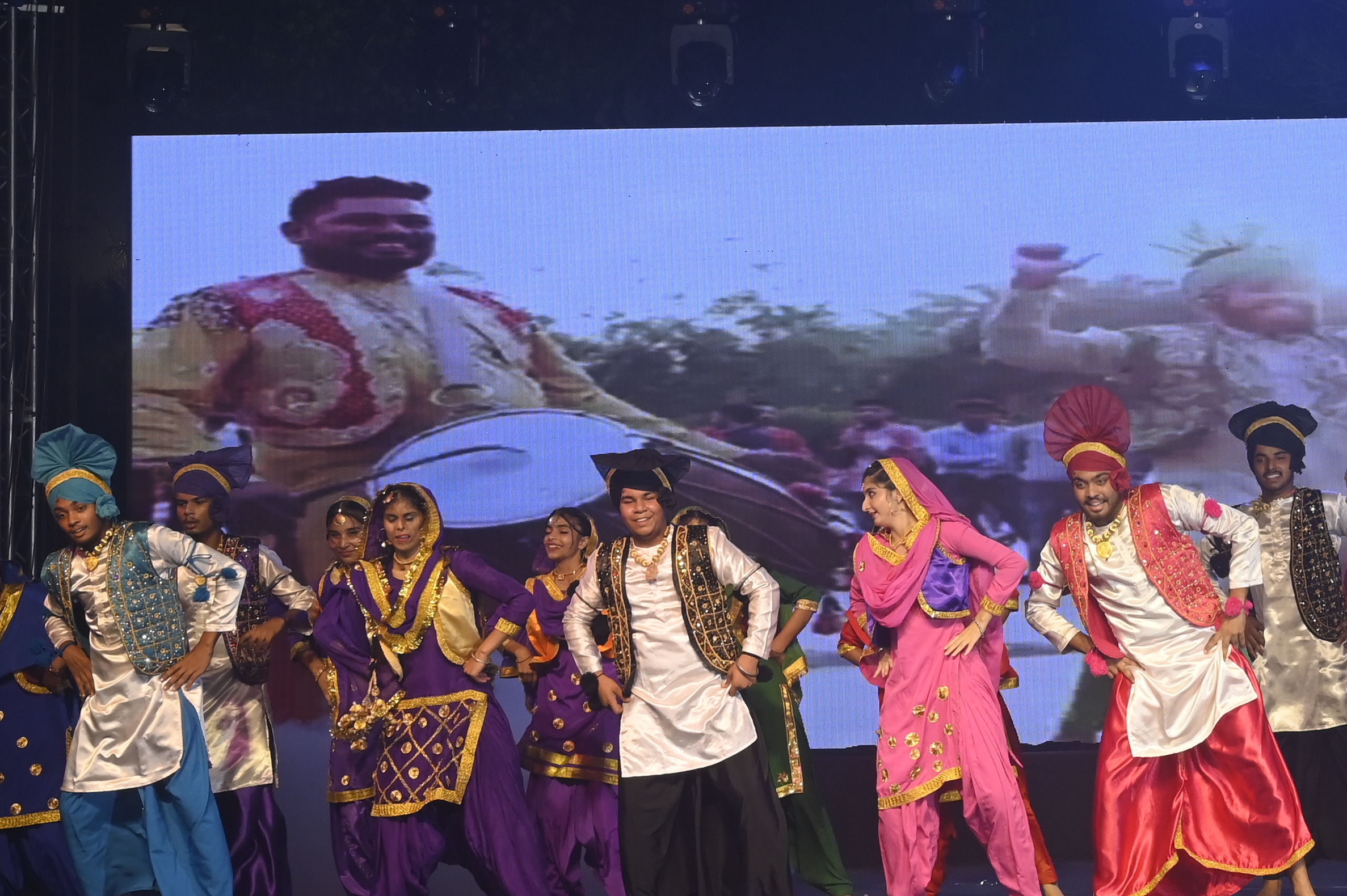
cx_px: 1321
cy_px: 386
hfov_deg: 18.6
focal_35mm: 107
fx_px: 4001
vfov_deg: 12.8
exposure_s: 1/200
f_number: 9
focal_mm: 42
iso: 1000
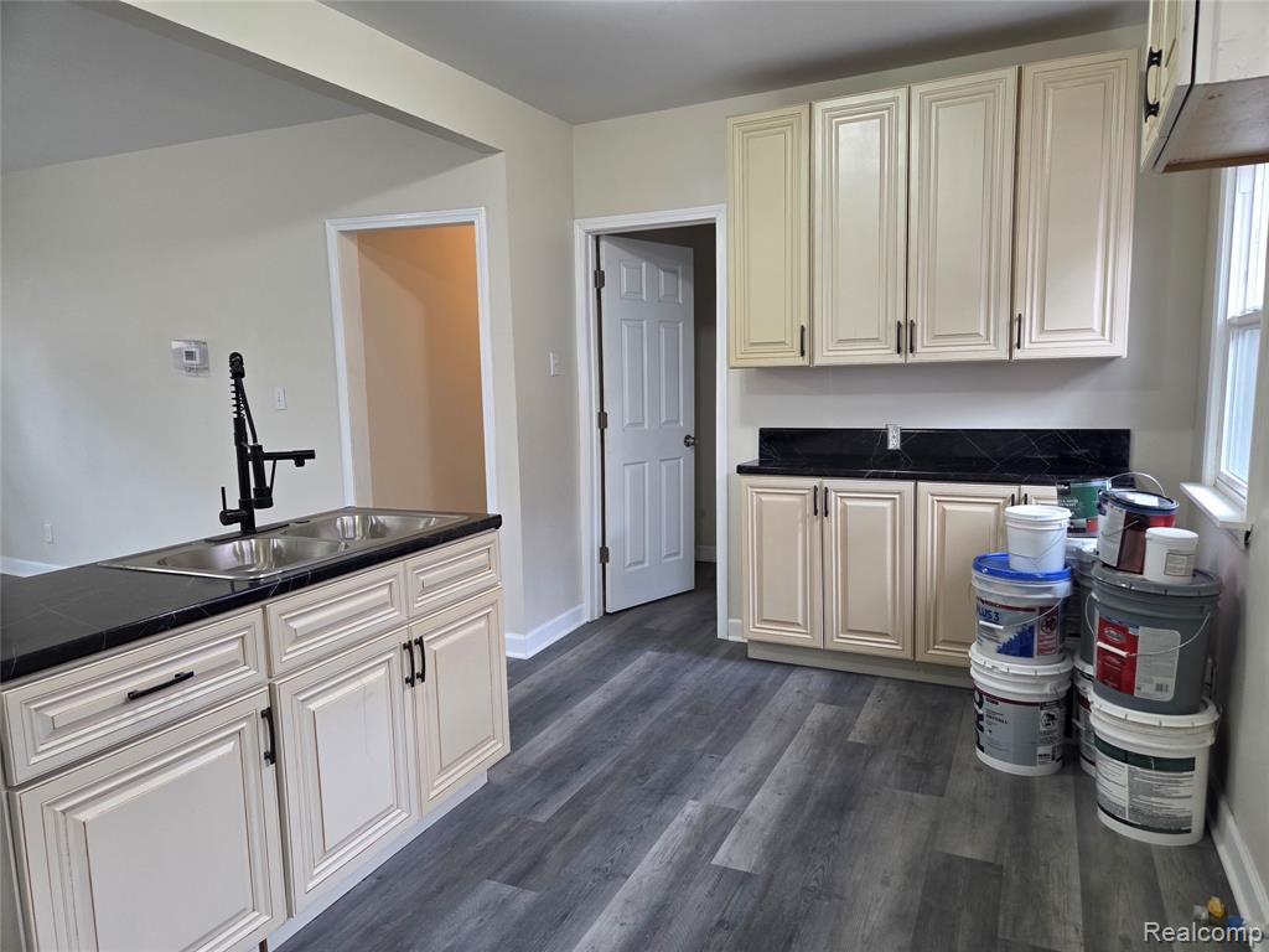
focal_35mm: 23
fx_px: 843
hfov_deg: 73.9
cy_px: 476
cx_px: 634
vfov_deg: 58.9
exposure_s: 1/120
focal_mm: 5.4
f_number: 1.8
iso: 160
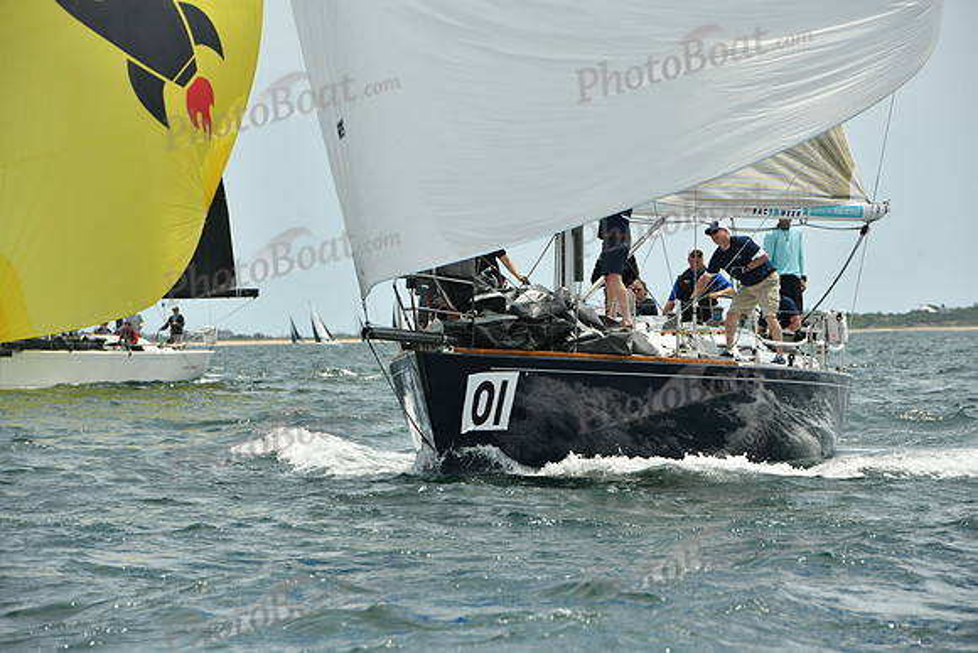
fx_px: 5434
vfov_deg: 6.9
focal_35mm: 200
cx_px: 489
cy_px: 326
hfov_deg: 10.3
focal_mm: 200
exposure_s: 1/1250
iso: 320
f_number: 9
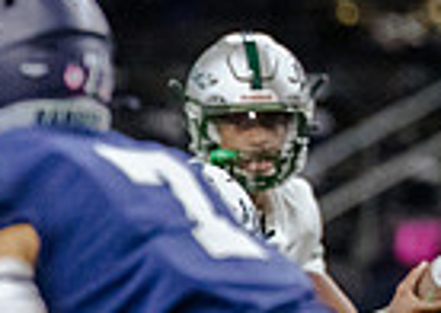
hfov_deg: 1.5
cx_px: -428
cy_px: 404
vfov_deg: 1.1
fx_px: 16813
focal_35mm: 1345
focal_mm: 200
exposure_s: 1/1250
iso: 3200
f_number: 2.8
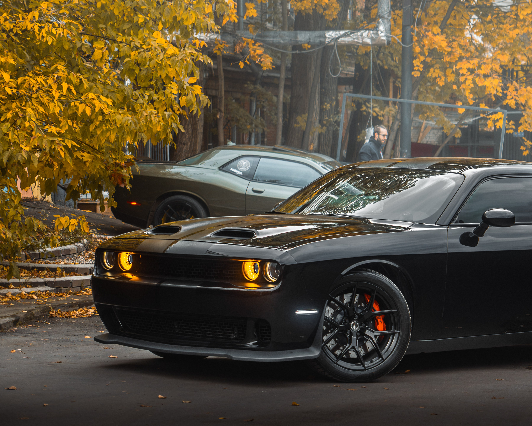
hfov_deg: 16.4
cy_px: 214
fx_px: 1849
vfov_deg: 13.1
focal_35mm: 117
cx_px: 329
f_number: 2.8
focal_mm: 50
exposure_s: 1/200
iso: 500
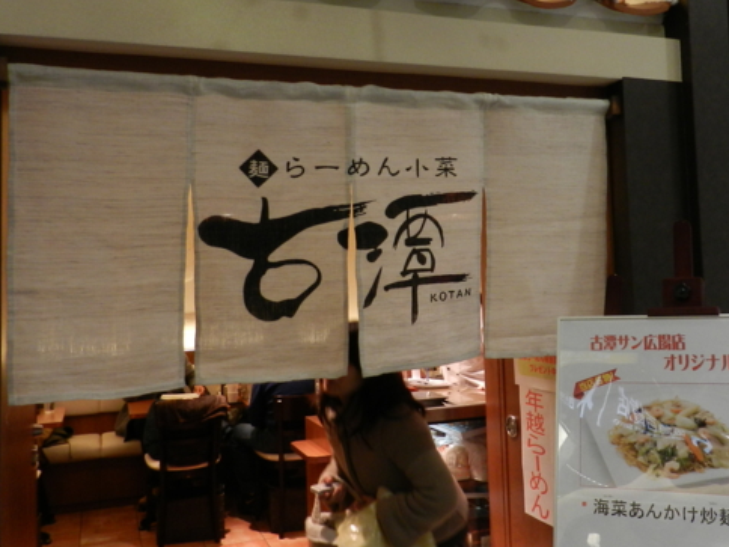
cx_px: 405
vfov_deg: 37.6
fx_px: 800
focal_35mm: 38
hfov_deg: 48.9
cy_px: 226
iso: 180
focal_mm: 4
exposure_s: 1/30
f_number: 3.4
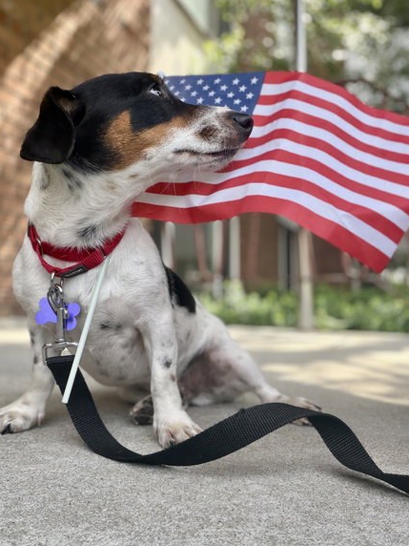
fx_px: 551
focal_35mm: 35
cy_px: 240
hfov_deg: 40.7
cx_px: 211
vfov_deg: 52.5
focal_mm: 2.71
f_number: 1.9
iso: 25
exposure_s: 1/121
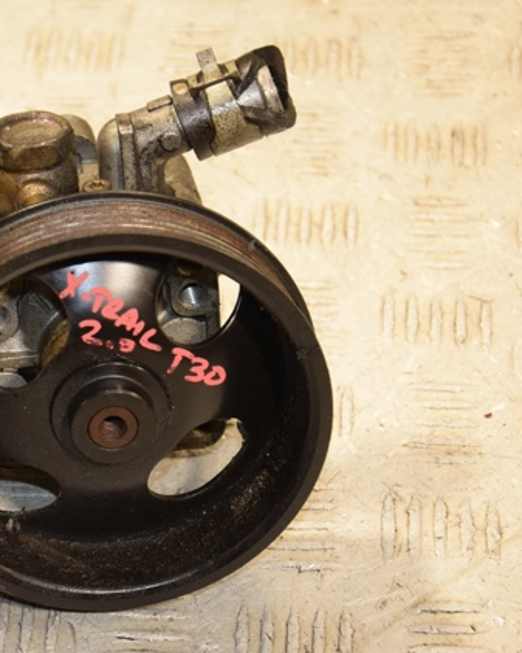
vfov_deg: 13.7
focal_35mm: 141
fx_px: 2726
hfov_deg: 10.9
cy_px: 326
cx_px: 77
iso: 800
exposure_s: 1/200
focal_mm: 66
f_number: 5.6
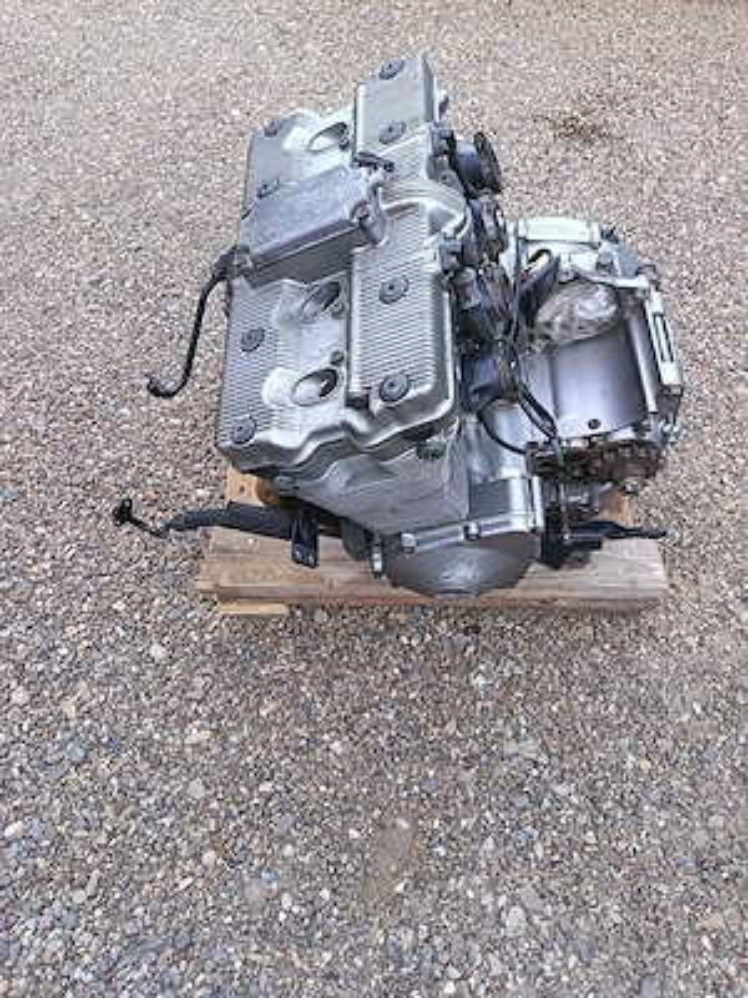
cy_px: 499
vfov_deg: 71.6
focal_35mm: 24
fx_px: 691
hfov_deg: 56.8
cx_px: 374
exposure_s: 1/100
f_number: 1.75
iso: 1874
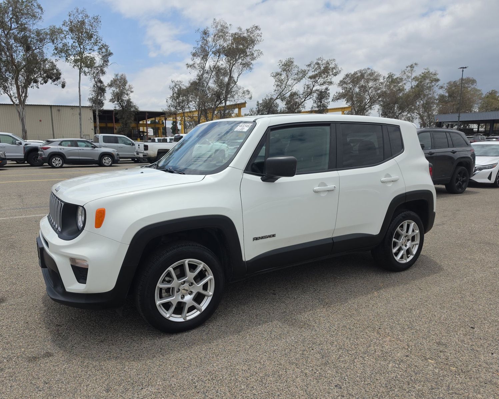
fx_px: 354
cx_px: 235
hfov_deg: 70.2
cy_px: 200
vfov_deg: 58.8
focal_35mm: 24
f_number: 1.4
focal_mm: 6.5
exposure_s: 1/7940
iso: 52
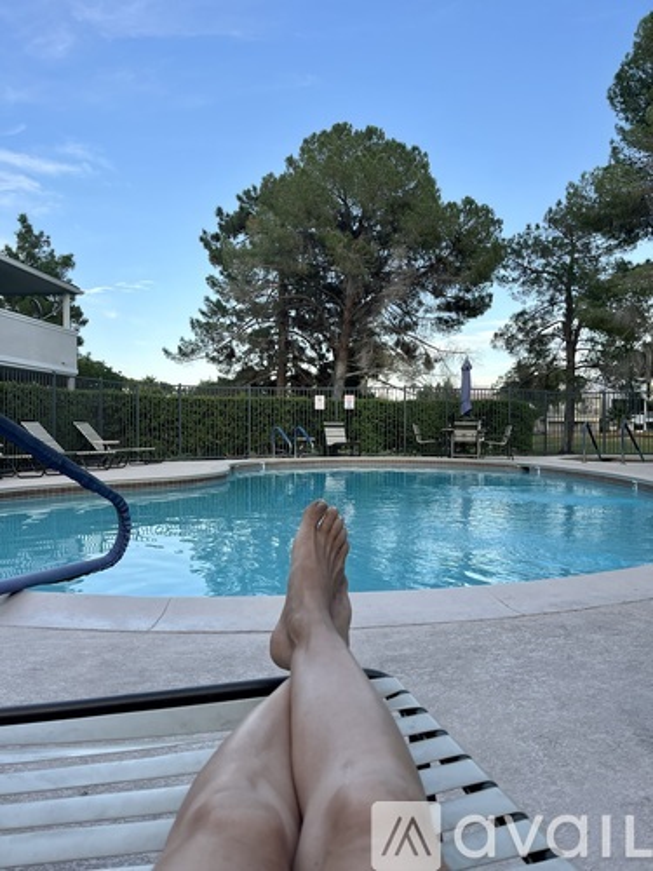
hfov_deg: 53.1
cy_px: 436
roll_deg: +1.0
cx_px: 326
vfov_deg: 67.3
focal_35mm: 26
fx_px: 654
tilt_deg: -2.5
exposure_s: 1/751
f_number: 1.6
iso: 50
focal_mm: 5.1
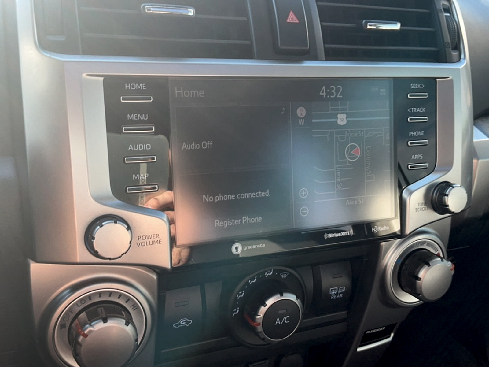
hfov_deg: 60.0
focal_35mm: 30
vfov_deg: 46.8
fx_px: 424
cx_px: 244
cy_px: 184
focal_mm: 3
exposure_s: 1/60
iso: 20
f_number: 1.8
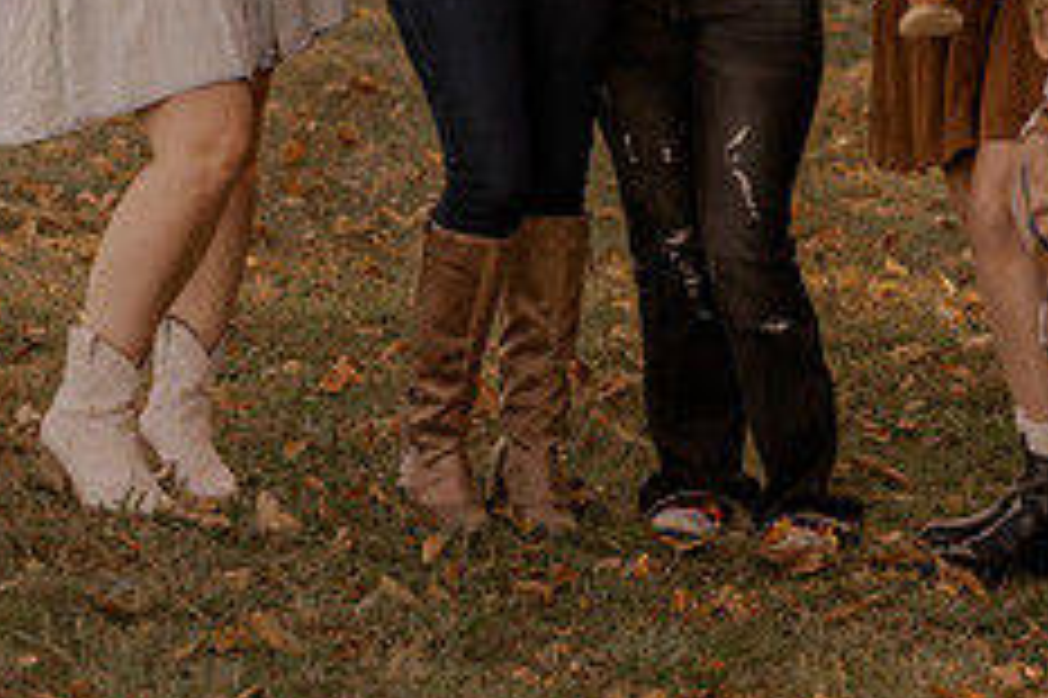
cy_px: -20
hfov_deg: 9.7
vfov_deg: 6.4
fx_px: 6167
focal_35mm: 212
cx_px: 589
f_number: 2.8
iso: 200
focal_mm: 85
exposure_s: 1/320
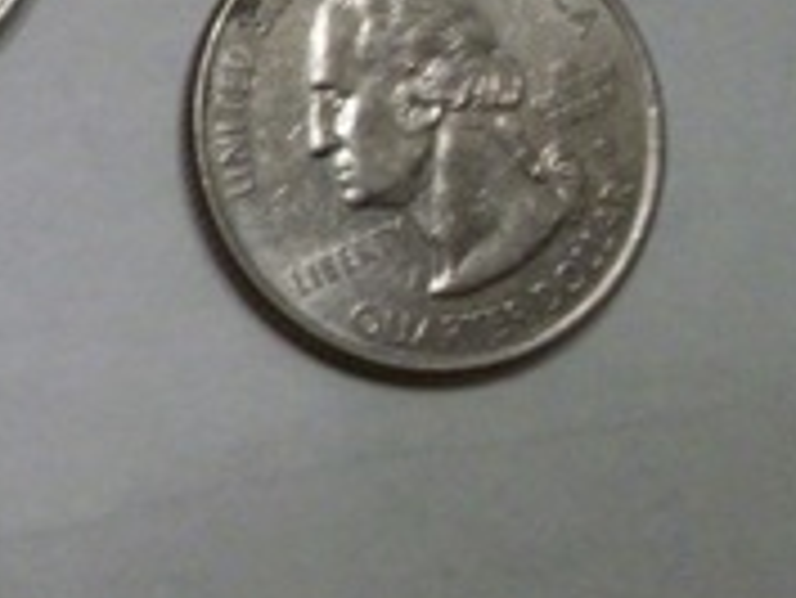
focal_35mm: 92
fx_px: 2117
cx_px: -184
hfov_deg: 19.9
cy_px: 243
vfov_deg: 16.1
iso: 187
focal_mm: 5.7
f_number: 2.8
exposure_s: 1/8
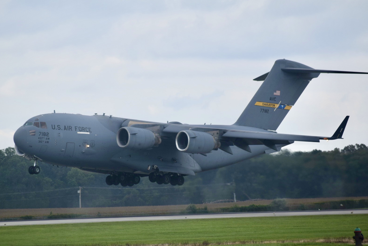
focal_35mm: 271
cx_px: 188
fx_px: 2765
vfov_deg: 5.1
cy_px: 121
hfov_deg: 7.6
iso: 200
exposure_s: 1/640
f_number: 6.3
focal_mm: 175
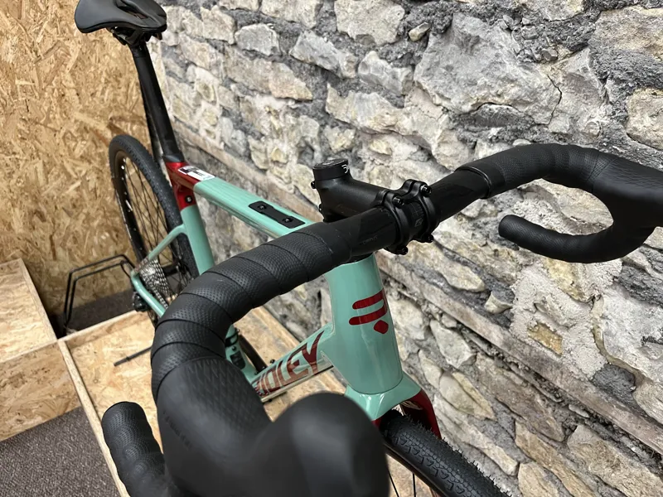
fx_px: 498
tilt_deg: -30.3
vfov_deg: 53.1
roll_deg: +0.1
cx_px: 332
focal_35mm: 26
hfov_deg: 67.3
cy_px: 248
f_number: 1.6
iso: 250
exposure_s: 1/50
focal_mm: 5.1
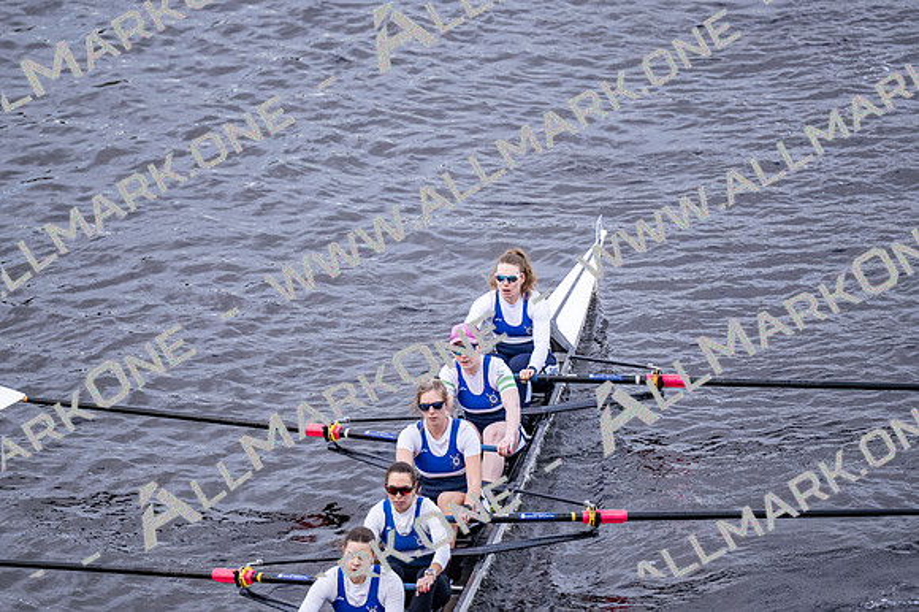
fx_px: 7654
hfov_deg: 6.9
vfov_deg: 4.6
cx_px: 460
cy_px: 306
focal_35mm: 300
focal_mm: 200
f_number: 2.8
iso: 1100
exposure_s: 1/2000
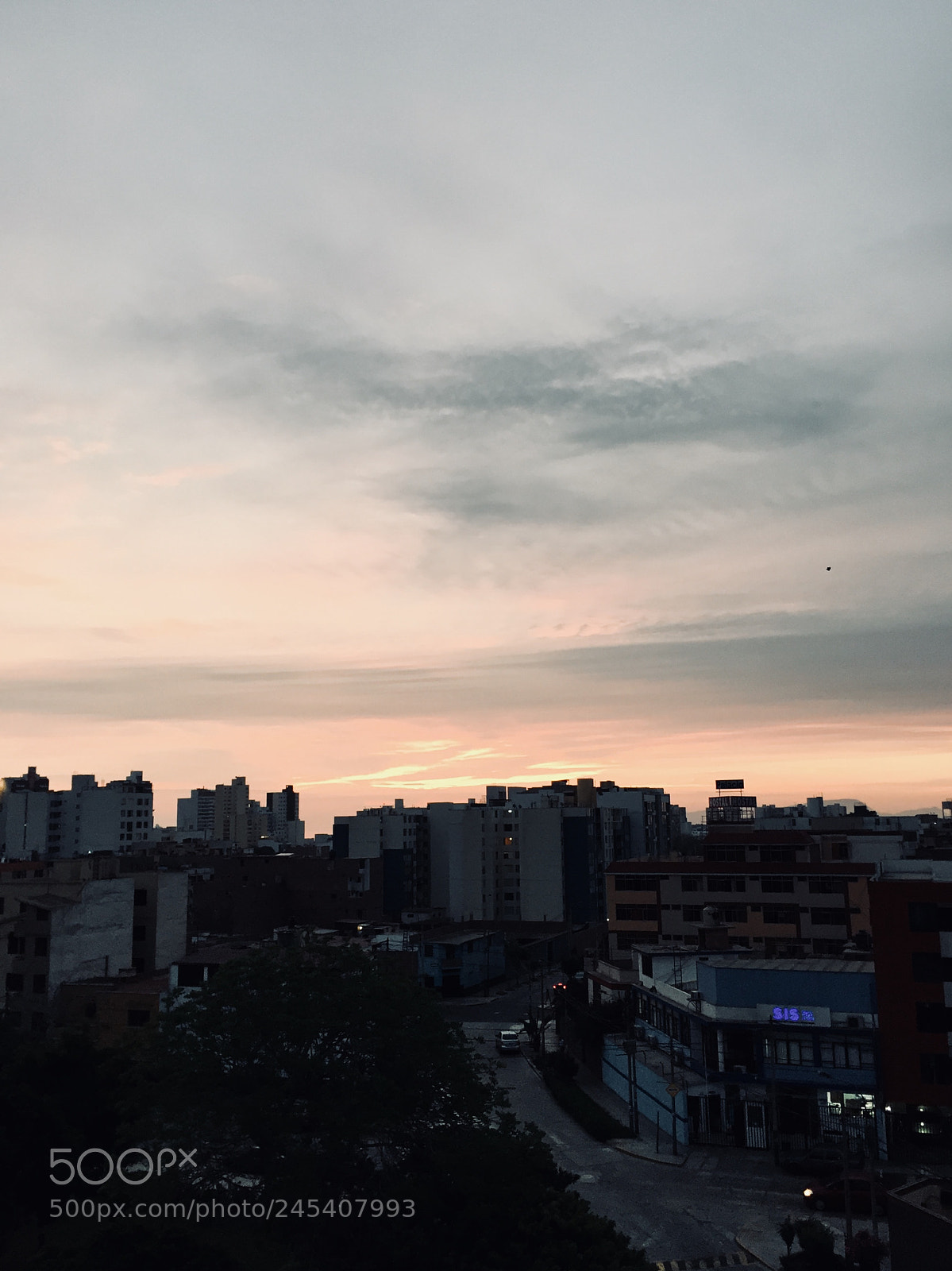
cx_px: 476
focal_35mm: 29
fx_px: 1064
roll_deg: -1.5
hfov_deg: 48.2
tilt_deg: +9.3
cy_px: 636
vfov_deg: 61.7
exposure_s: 1/30
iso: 32
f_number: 2.2
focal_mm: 4.15
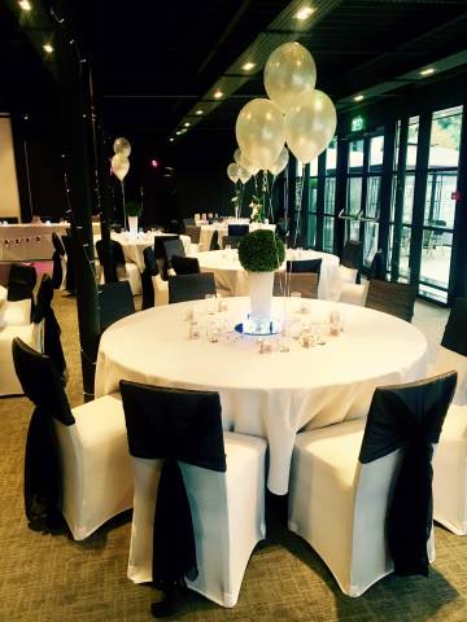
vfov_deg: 61.7
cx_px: 234
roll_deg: +0.3
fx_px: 522
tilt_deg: -12.9
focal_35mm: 29
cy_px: 311
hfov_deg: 48.2
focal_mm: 4.15
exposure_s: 1/33
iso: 160
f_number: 2.2
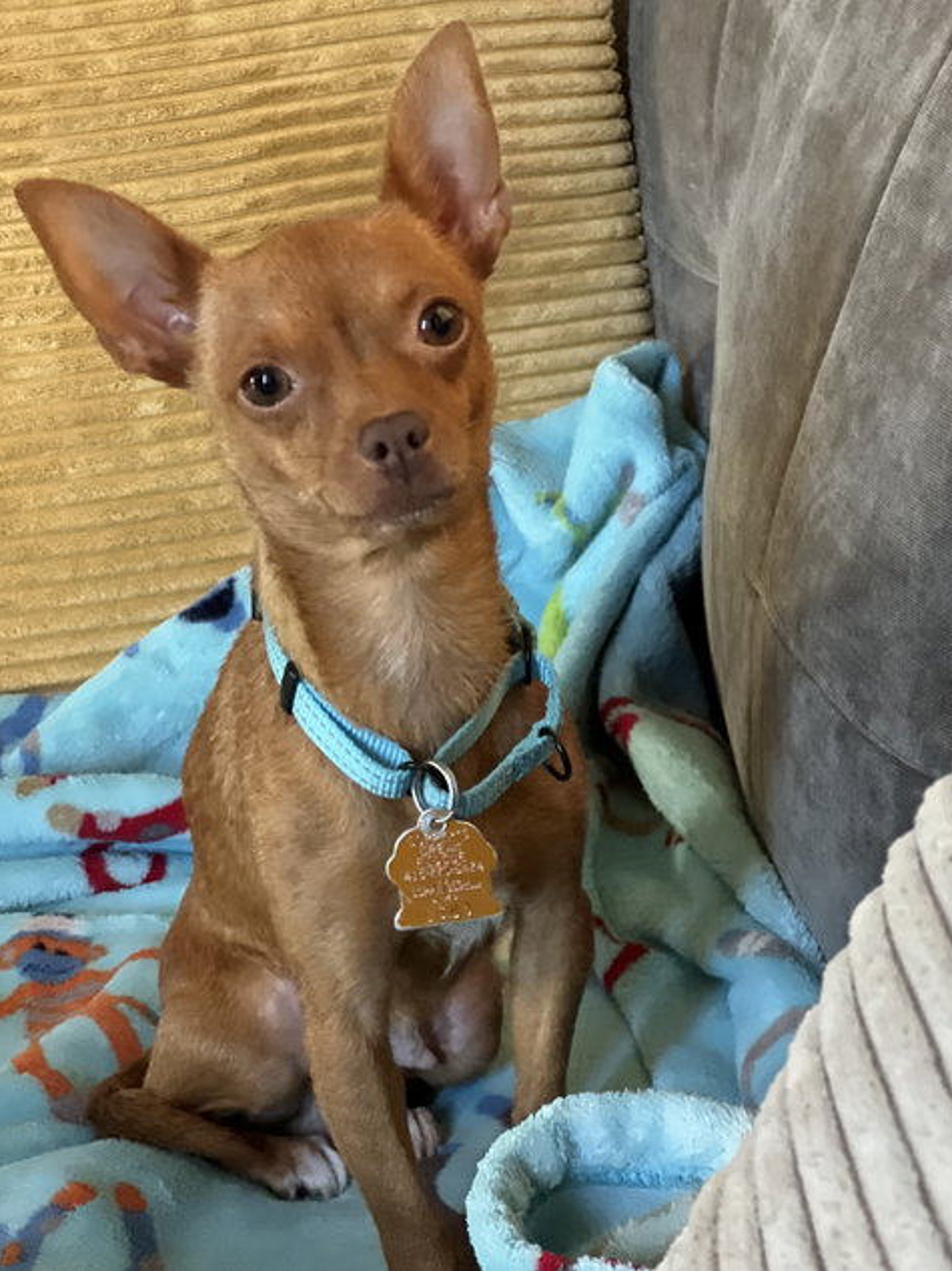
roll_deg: +5.5
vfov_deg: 24.1
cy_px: 604
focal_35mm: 81
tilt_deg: -14.9
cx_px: 495
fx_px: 2972
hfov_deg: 18.2
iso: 1000
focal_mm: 9
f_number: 2.8
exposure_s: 1/38
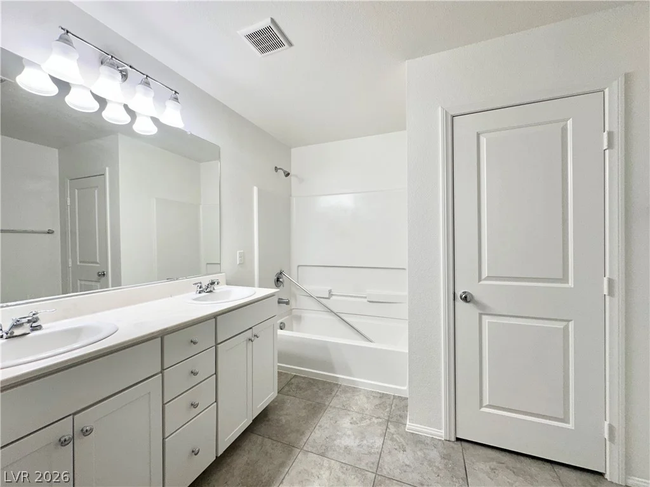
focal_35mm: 14
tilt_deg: -0.7
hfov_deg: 102.1
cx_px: 325
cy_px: 244
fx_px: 263
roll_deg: +0.2
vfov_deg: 85.7
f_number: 2.2
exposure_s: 1/120
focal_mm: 2.22
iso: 64
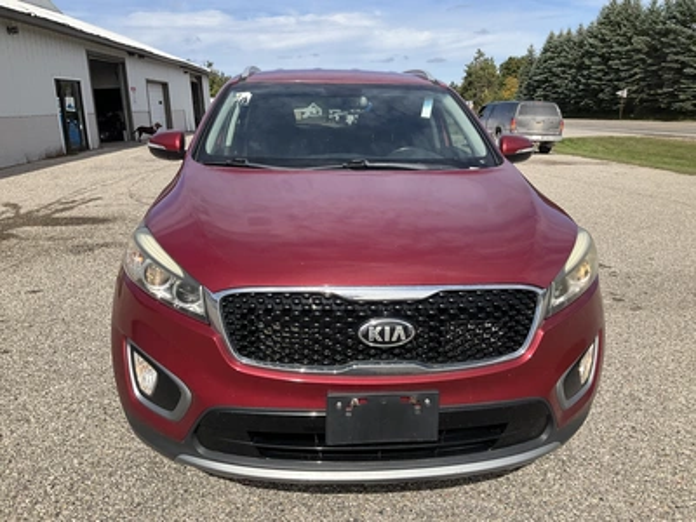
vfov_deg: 48.2
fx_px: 583
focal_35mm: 29
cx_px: 348
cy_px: 261
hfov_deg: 61.7
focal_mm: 3
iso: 25
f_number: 1.8
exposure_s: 1/1786
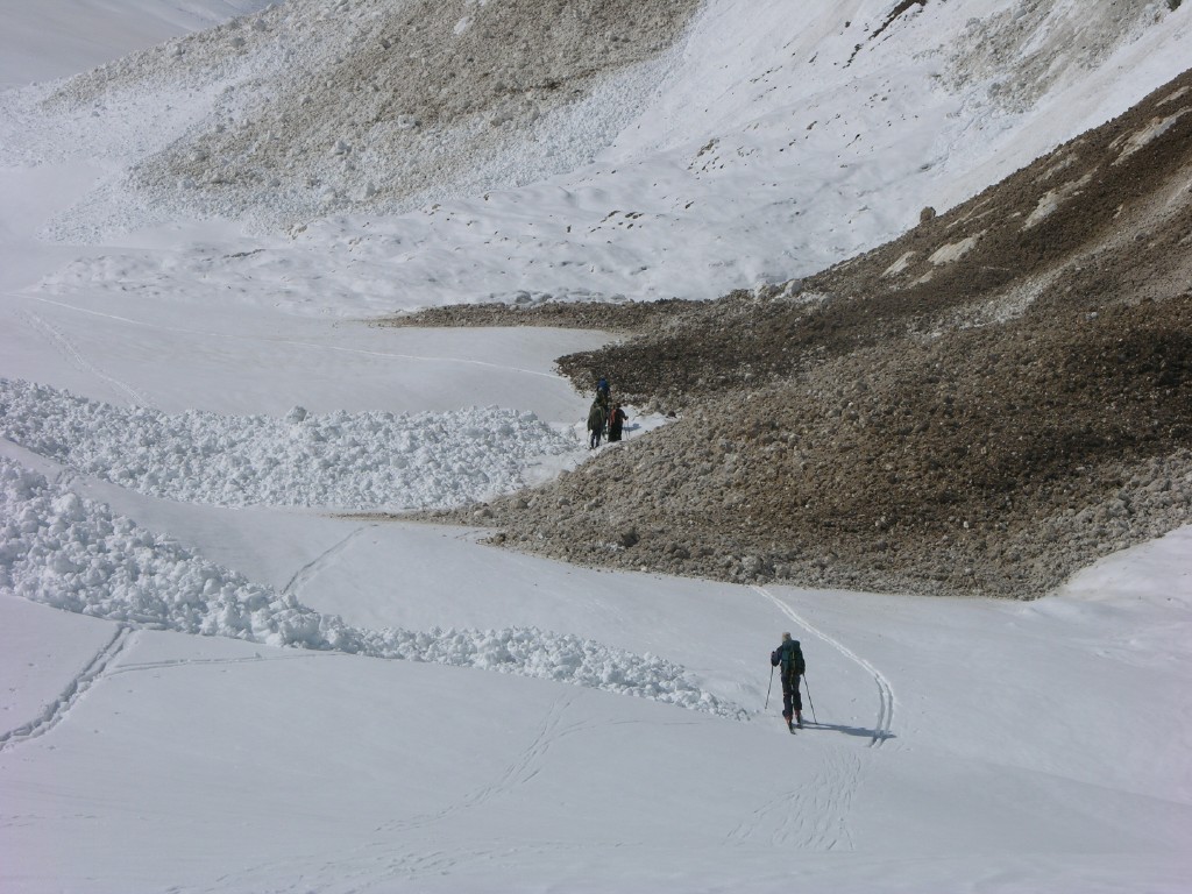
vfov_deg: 12.3
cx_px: 596
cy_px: 447
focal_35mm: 120
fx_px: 4132
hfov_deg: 16.4
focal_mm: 29.5
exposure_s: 1/733
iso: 50
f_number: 6.7
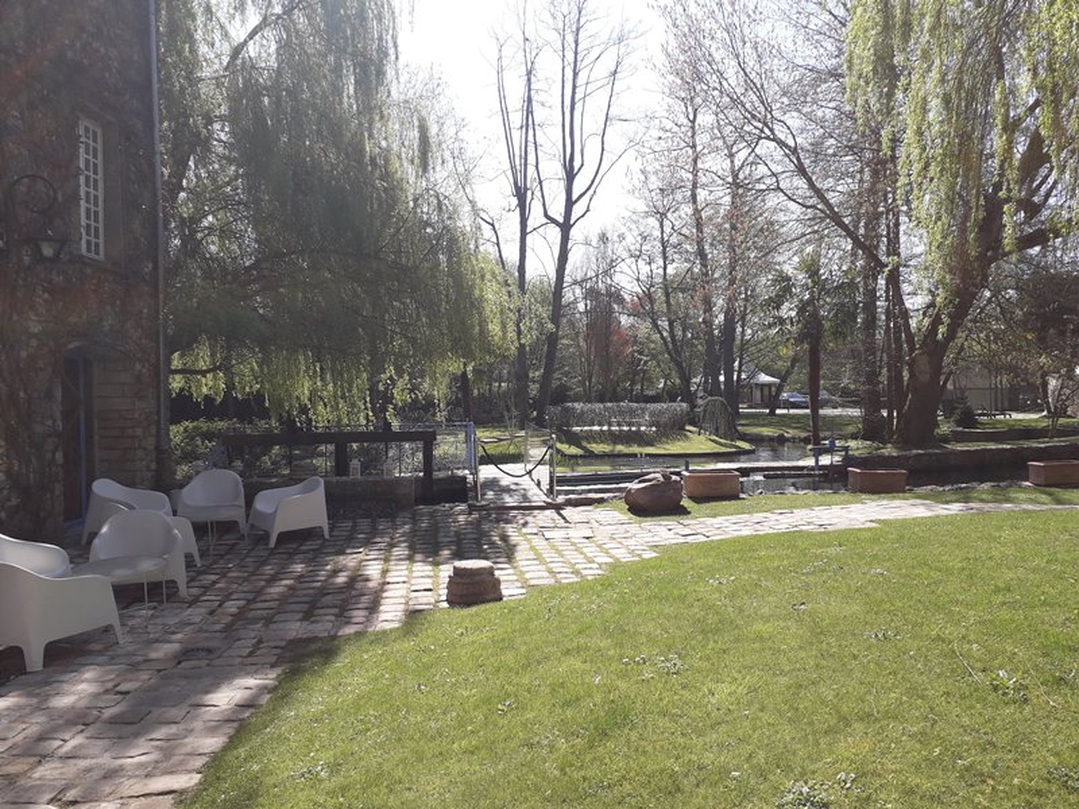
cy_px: 404
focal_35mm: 27
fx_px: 842
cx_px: 540
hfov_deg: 65.3
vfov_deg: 51.4
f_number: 1.9
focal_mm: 3.6
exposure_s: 1/1017
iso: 40
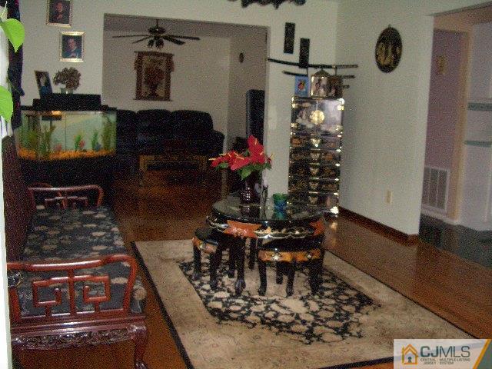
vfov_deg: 40.7
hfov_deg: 52.6
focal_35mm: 35
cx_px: 246
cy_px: 184
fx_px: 497
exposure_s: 1/60
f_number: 2.6
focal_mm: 5.8
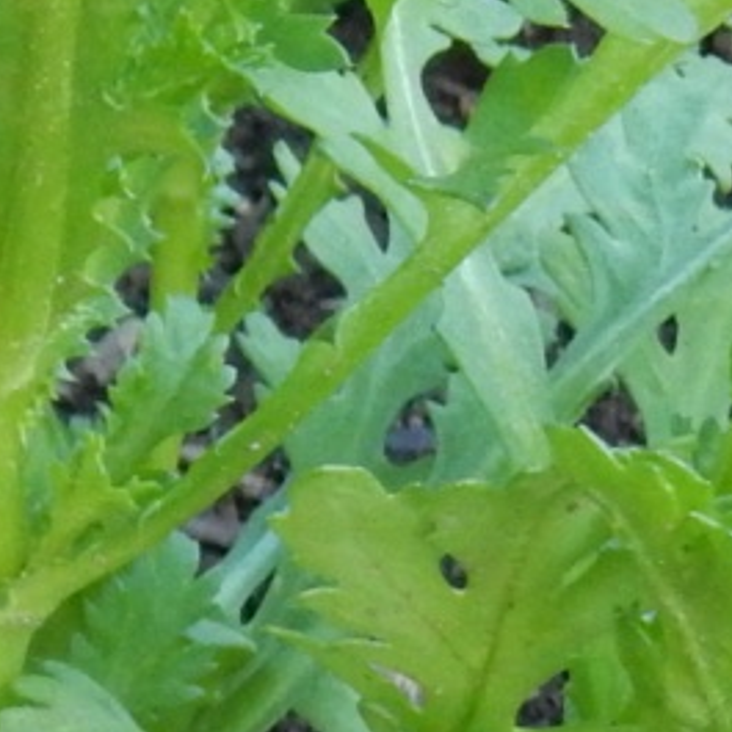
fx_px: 4306
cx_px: -343
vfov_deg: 9.7
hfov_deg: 9.5
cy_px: 663
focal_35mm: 180
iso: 400
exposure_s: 1/160
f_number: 4
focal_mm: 5.4
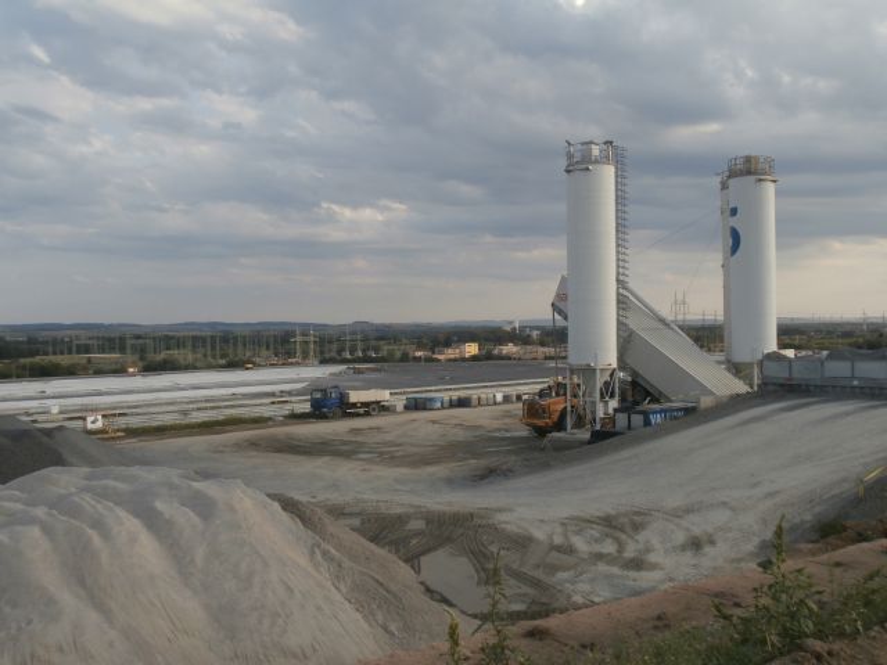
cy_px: 332
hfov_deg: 49.0
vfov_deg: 37.7
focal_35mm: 38
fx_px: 974
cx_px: 444
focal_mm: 6.67
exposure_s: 1/400
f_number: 3.9
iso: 100
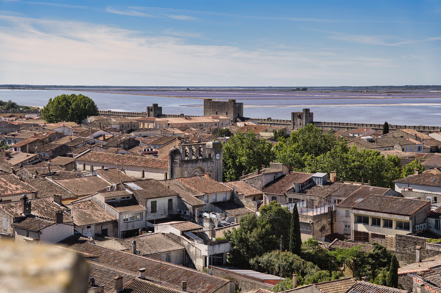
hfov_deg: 28.9
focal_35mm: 70
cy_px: 146
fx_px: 857
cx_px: 220
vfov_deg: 19.4
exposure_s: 1/800
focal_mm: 70
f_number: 4
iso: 100
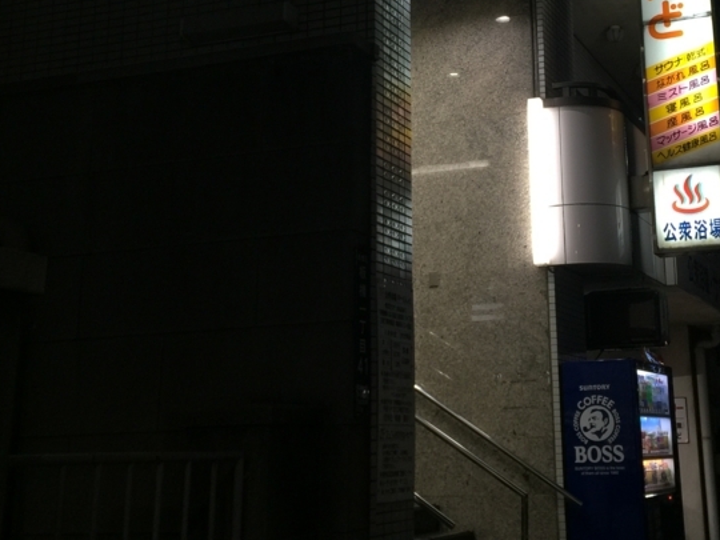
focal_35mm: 55
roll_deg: +1.0
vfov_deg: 26.2
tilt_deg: +15.6
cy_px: 129
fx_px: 1144
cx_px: 484
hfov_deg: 34.6
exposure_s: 1/15
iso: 32
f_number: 2.2
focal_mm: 4.15
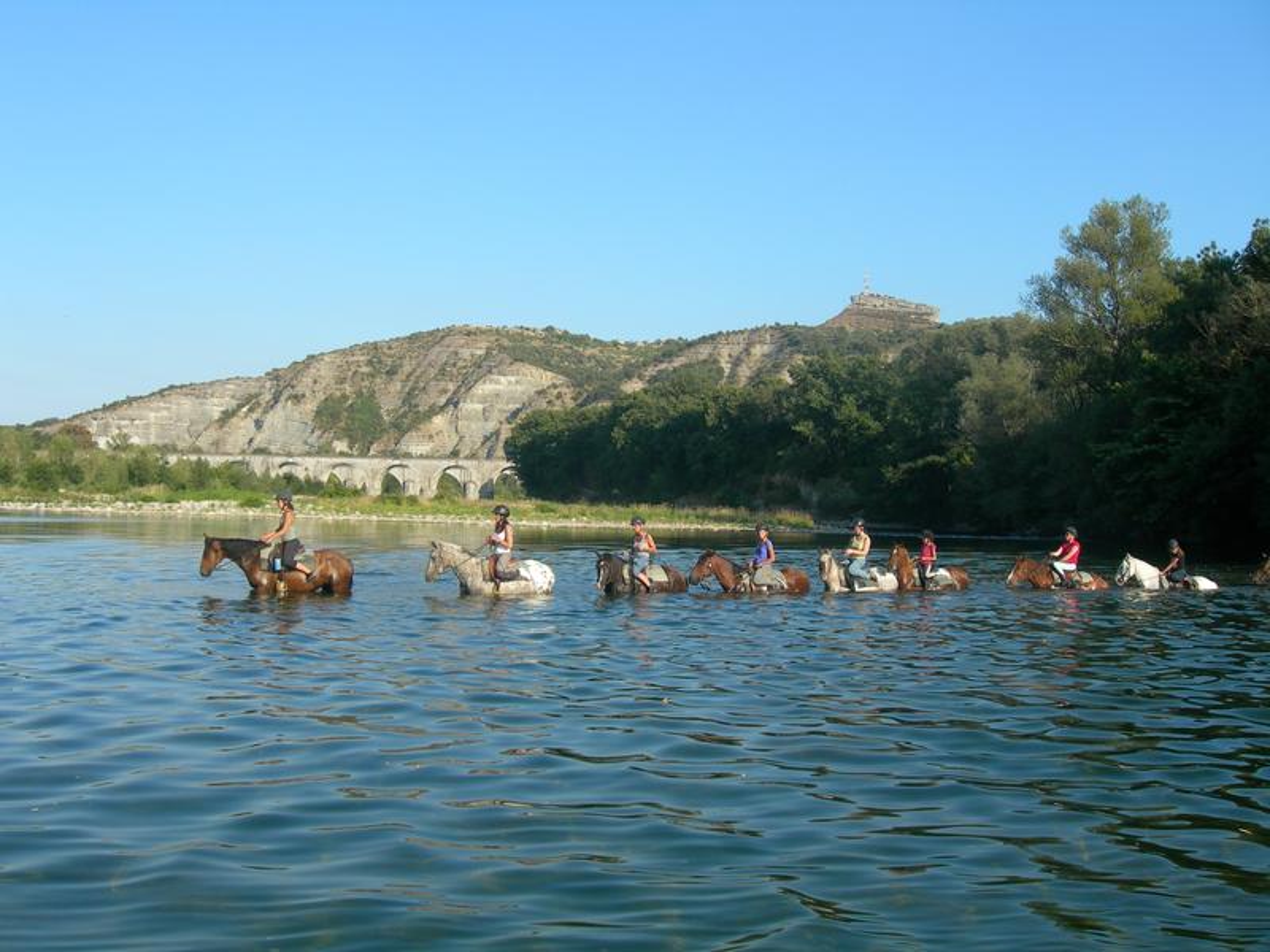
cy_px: 476
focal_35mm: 38
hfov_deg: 49.0
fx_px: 1394
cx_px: 635
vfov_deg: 37.7
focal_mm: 7.8
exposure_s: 1/303
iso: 50
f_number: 4.8
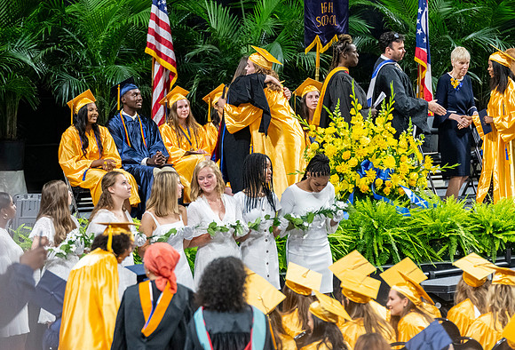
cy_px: 150
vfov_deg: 4.9
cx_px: 197
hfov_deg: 7.2
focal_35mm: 283
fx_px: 4073
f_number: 4
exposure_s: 1/200
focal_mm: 190
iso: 2000
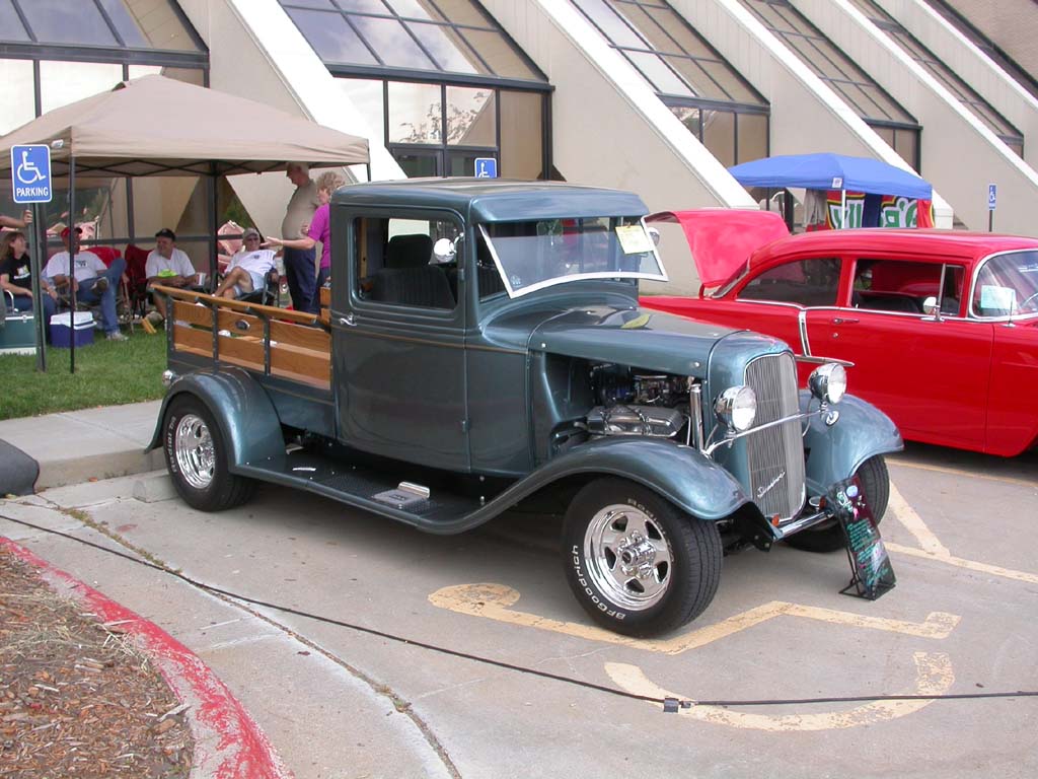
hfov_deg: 49.0
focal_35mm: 38
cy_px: 390
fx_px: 1139
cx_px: 519
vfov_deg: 37.7
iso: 100
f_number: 6
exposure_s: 1/222
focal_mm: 7.85
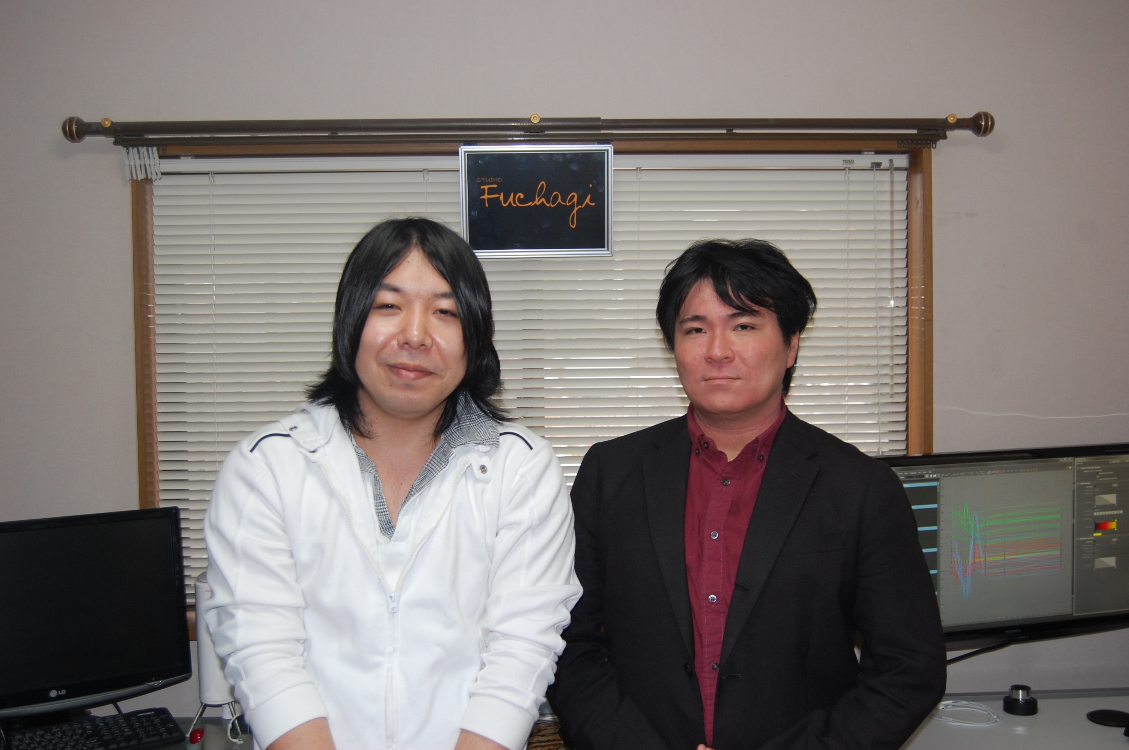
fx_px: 1222
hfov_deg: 49.6
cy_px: 375
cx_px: 564
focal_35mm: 39
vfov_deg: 34.1
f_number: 4
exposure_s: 1/60
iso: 400
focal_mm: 26
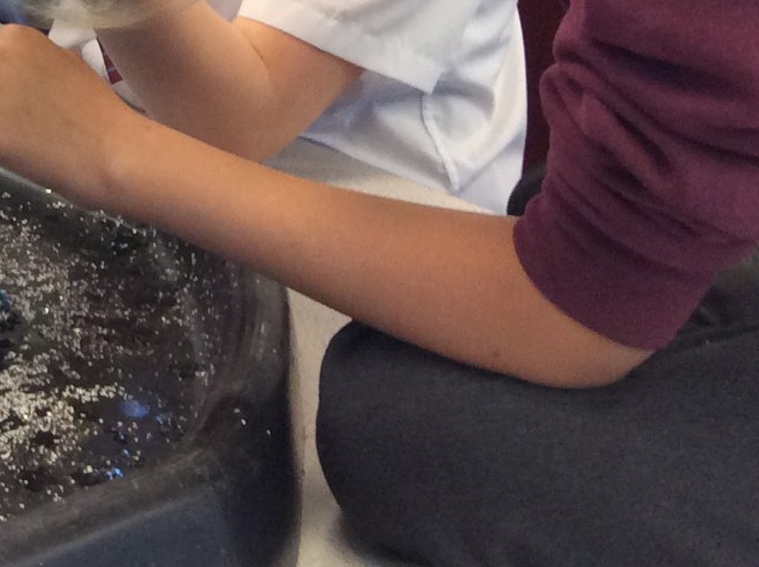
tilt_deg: -9.6
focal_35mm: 95
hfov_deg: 19.5
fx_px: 2079
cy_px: -205
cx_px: -155
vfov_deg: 14.7
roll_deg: +1.3
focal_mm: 3.3
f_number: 2.4
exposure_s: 1/25
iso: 100
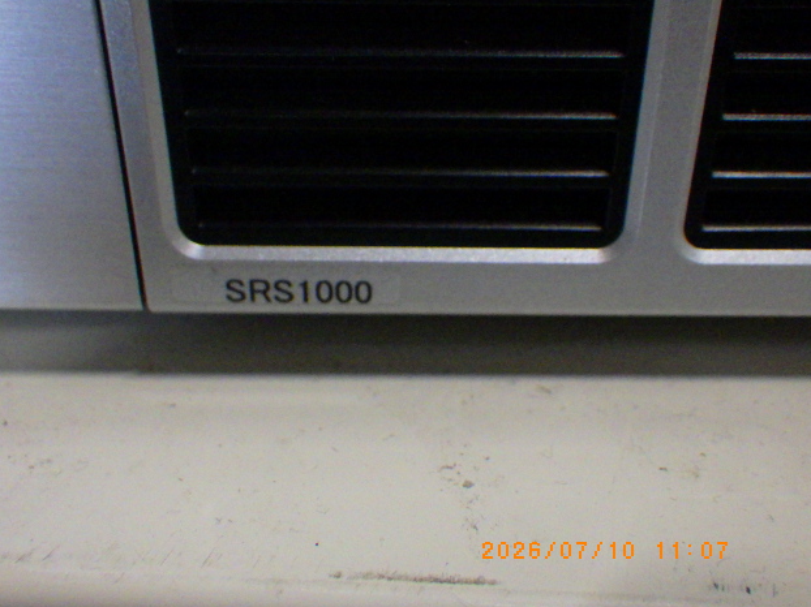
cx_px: 407
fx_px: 820
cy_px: 310
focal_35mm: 35
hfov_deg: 52.6
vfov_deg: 40.7
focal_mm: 6.1
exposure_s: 1/50
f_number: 3.8
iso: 1000
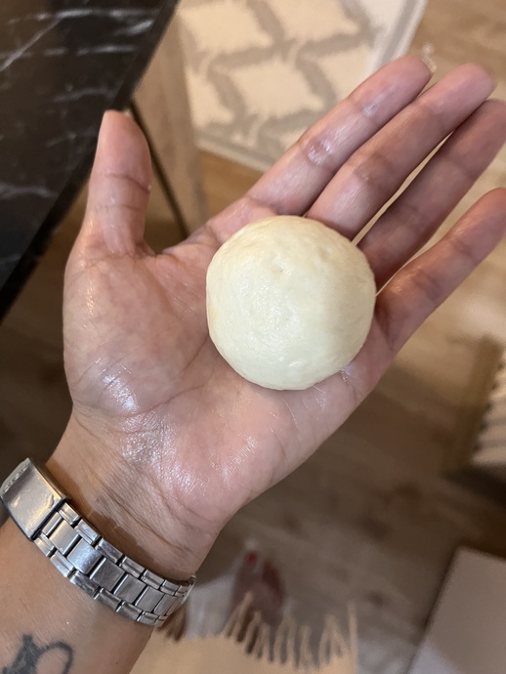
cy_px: 337
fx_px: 506
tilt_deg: -73.3
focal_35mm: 26
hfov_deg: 53.1
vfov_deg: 67.3
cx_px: 253
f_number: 1.6
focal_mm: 5.1
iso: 400
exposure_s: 1/33
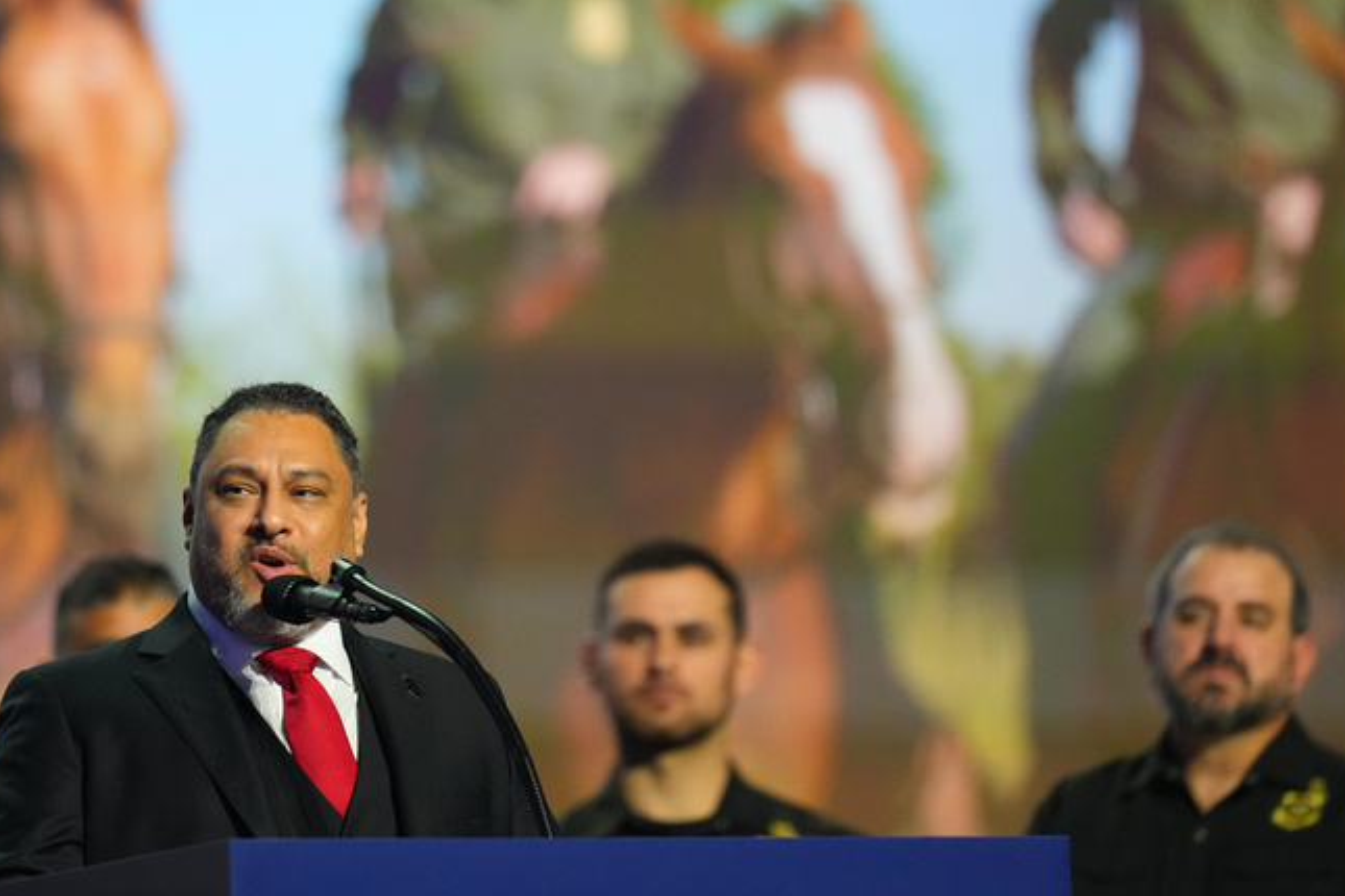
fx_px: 23722
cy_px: 275
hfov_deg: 3.2
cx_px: 475
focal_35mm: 635
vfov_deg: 2.2
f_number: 2.8
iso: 4000
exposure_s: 1/400
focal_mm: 400
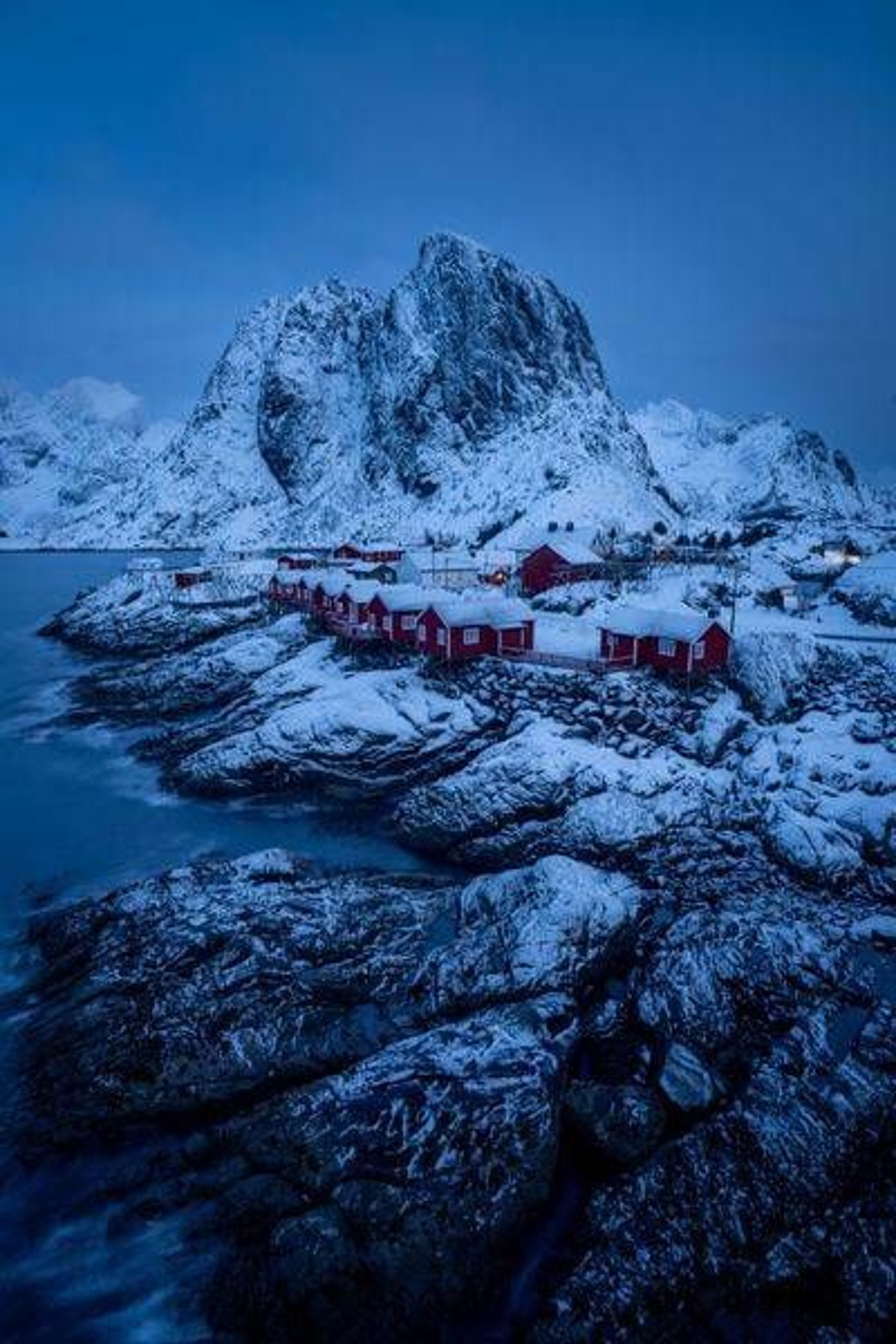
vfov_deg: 86.9
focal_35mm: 19
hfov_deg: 64.6
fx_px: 709
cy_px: 672
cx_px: 448
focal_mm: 19
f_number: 16
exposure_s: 13
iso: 100
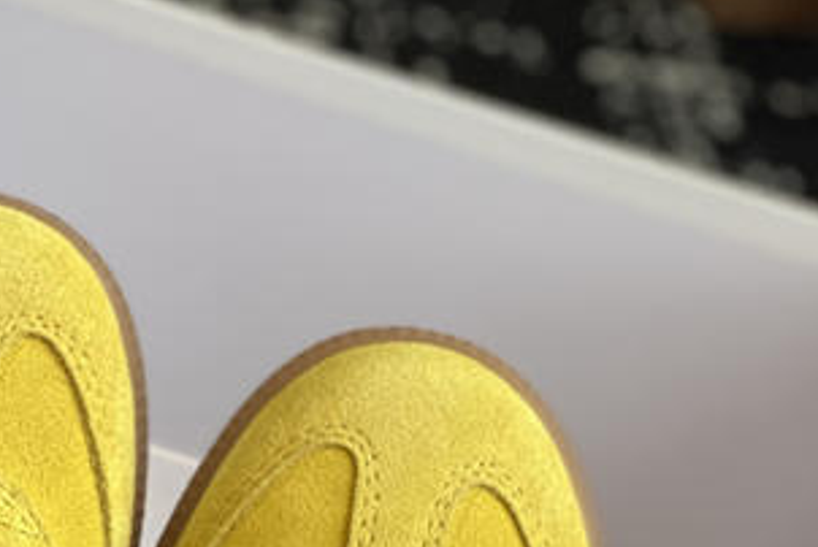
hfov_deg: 13.2
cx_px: 122
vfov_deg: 8.7
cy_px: 707
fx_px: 3525
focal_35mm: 155
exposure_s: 1/122
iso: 32
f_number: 2
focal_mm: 6
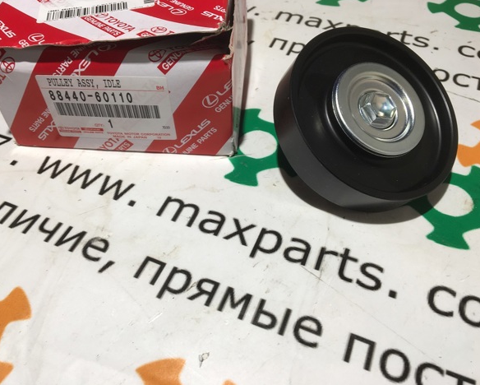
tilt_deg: -48.1
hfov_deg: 57.1
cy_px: 189
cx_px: 233
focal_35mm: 31
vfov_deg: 47.2
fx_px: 441
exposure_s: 1/50
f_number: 2.2
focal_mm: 4.15
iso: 25
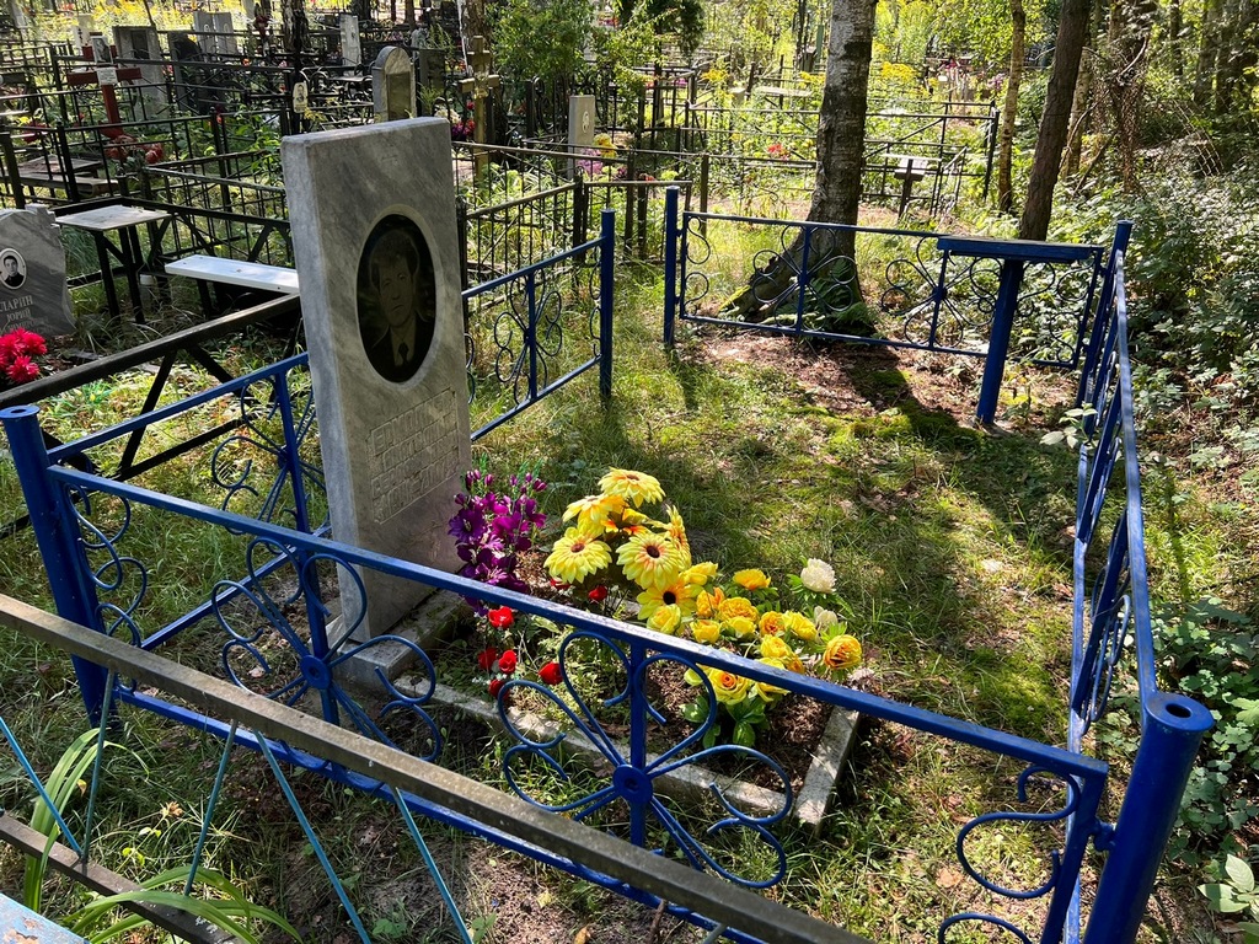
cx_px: 630
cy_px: 472
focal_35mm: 26
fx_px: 946
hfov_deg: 67.3
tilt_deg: -23.3
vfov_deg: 53.1
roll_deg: -0.9
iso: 40
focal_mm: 5.7
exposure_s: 1/224
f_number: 1.5
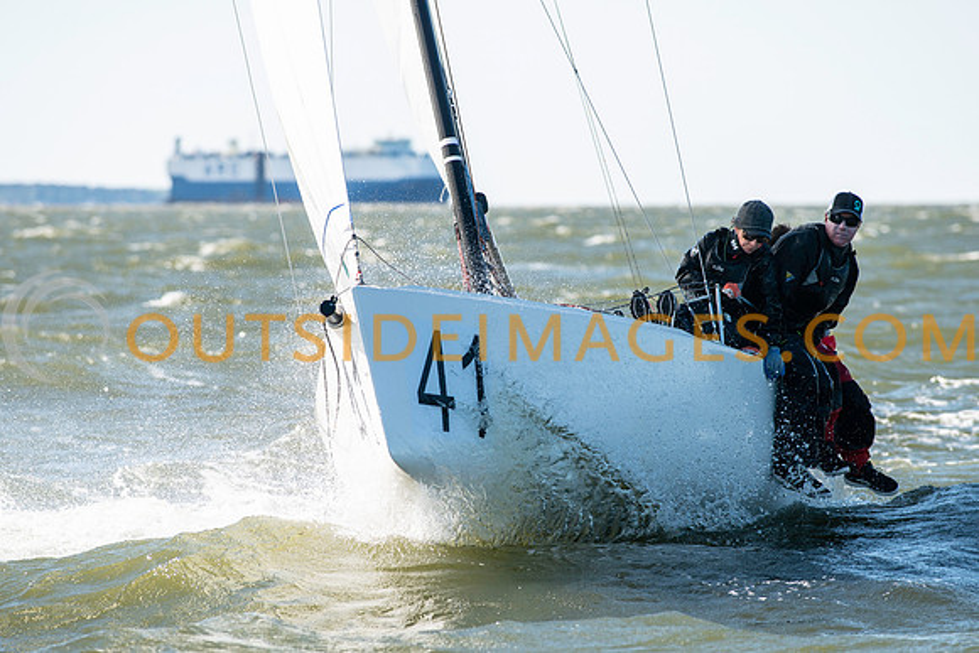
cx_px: 490
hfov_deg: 8.1
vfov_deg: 5.4
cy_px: 399
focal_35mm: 255
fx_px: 6944
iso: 320
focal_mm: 200
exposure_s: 1/2000
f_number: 5
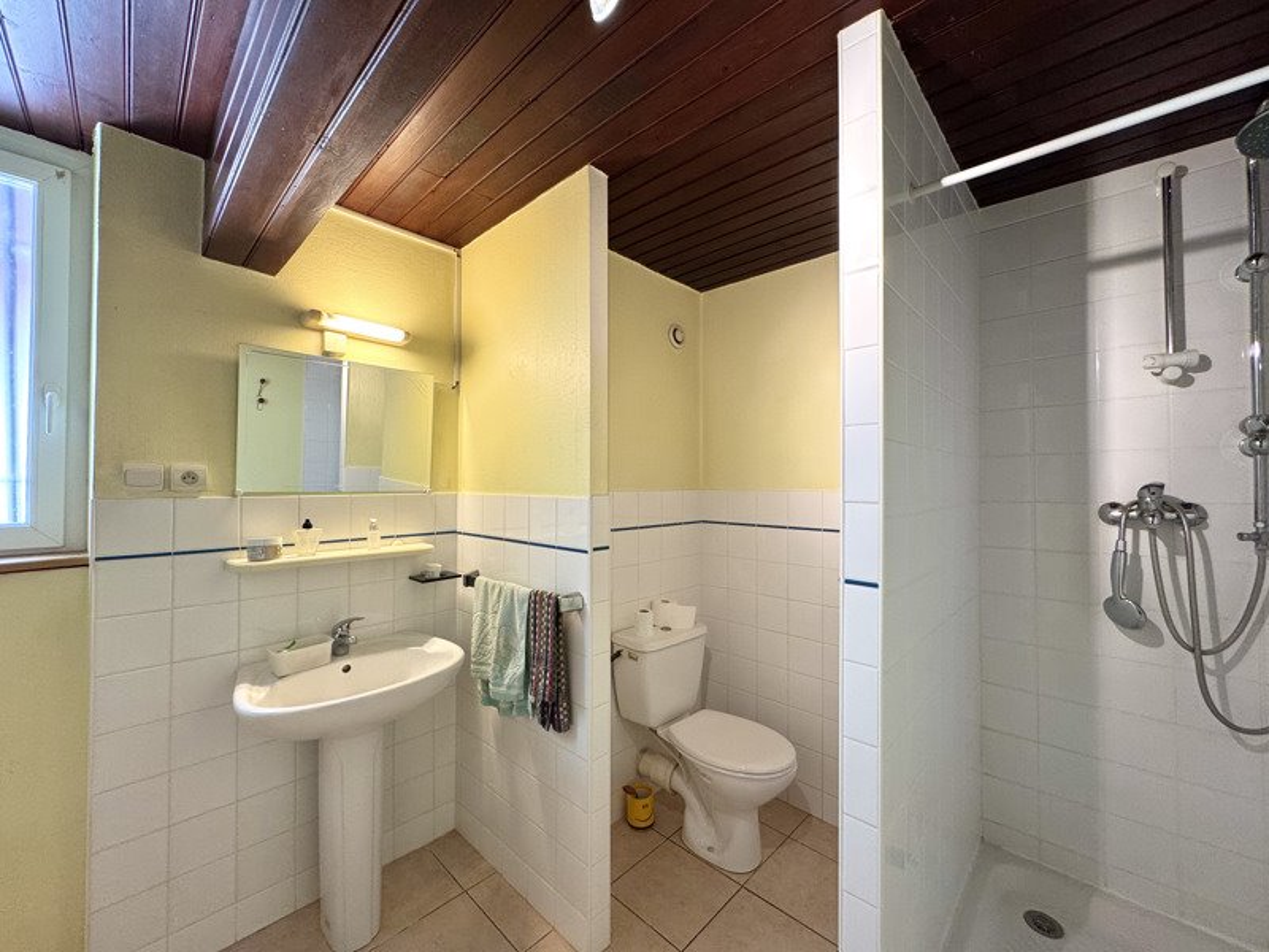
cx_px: 634
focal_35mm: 14
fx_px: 513
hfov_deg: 102.1
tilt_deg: +0.8
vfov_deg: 85.7
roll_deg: +0.0
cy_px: 476
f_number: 2.2
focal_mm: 2.22
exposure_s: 1/50
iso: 160
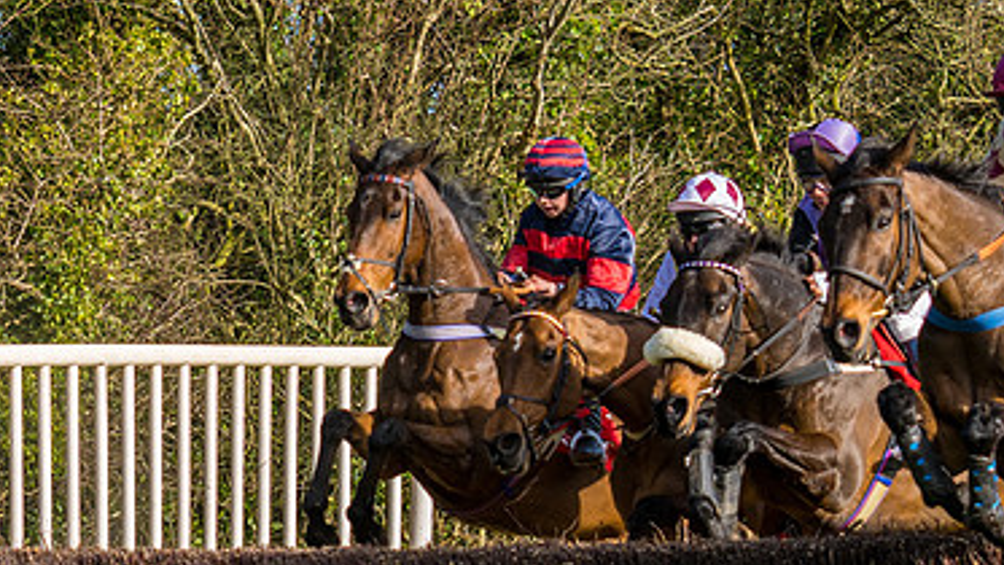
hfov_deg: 8.3
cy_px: 382
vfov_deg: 4.7
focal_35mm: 261
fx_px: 6950
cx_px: 230
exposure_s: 1/1250
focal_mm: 70
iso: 200
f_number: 4
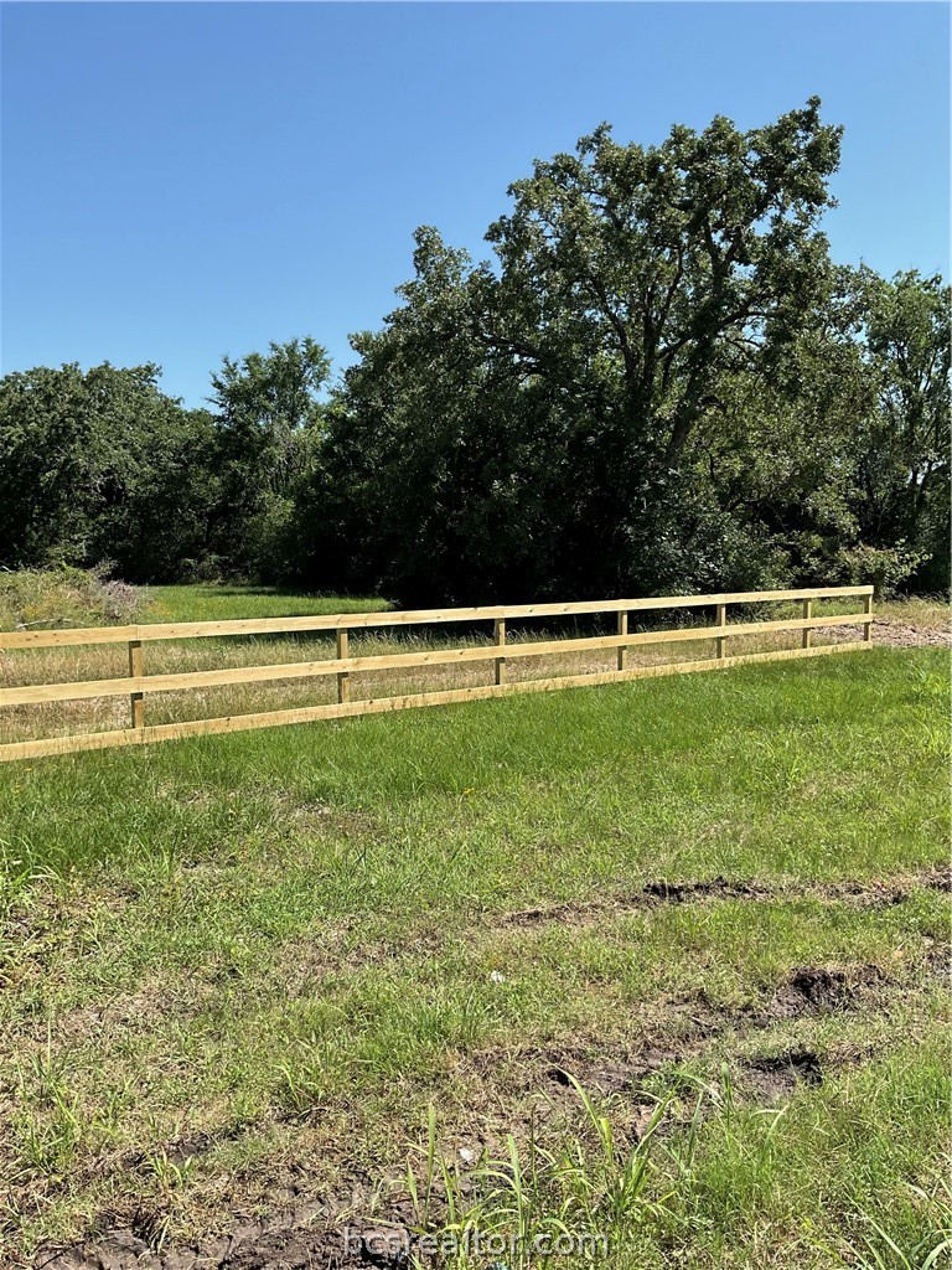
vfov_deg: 61.7
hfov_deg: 48.2
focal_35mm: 29
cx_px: 476
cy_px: 635
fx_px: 1063
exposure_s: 1/1279
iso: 16
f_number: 1.8
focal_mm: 3
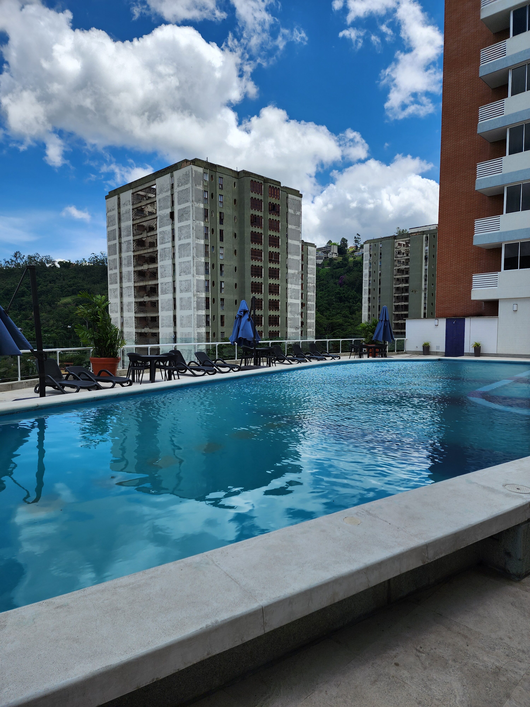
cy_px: 354
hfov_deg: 58.9
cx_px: 265
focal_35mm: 23
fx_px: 470
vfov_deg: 73.9
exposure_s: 1/1336
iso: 12
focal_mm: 6.4
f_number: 1.8
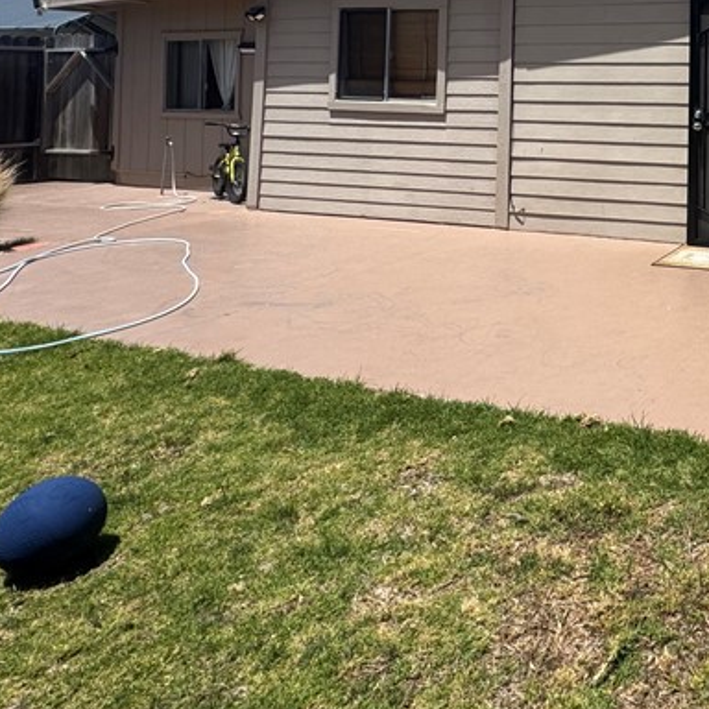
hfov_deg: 40.2
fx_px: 765
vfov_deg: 44.3
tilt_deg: +1.0
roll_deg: -0.1
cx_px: 781
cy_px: 44
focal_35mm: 33
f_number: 2.2
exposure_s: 1/1789
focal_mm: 2.22
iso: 40
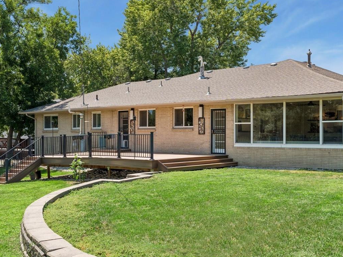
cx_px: 211
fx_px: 446
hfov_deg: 41.8
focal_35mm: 45
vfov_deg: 32.2
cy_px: 136
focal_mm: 30
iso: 400
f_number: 8
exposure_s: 1/800
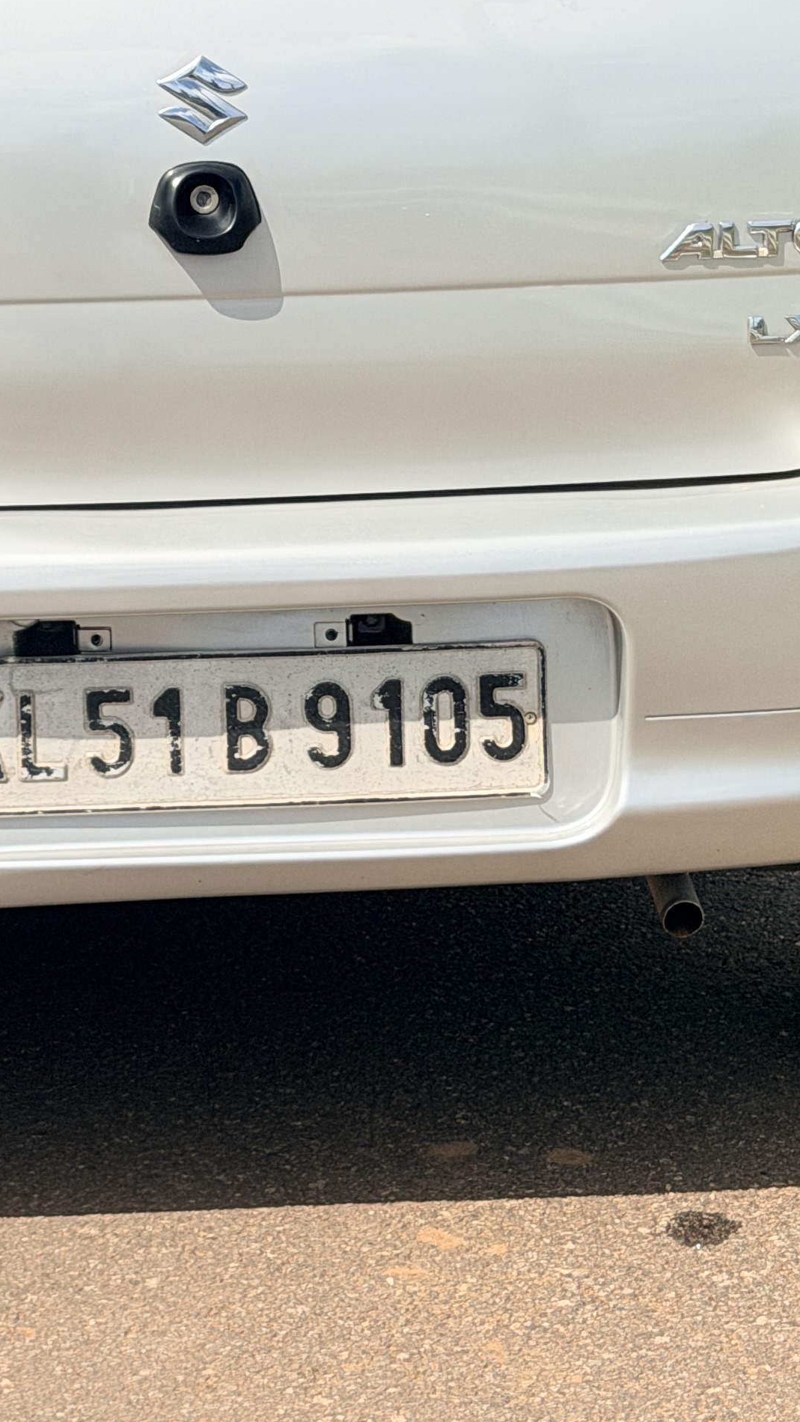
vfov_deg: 18.9
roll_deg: +2.7
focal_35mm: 111
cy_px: 133
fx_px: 4185
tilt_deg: -9.6
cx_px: 268
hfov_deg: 10.9
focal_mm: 6.76
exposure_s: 1/6536
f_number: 1.78
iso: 80
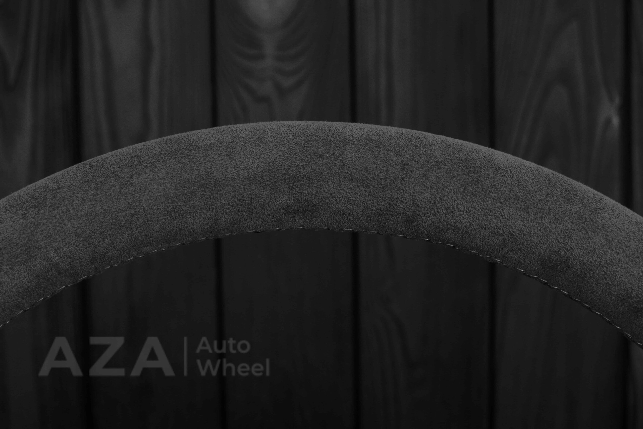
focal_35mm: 52
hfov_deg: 37.8
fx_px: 938
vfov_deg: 25.8
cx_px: 322
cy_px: 214
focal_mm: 35
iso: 500
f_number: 6.3
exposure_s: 1/125
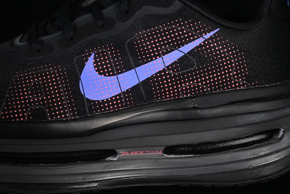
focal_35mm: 75
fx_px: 604
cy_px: 97
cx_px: 145
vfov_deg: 18.2
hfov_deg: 27.0
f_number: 6.3
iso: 160
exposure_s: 1/60
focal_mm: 50
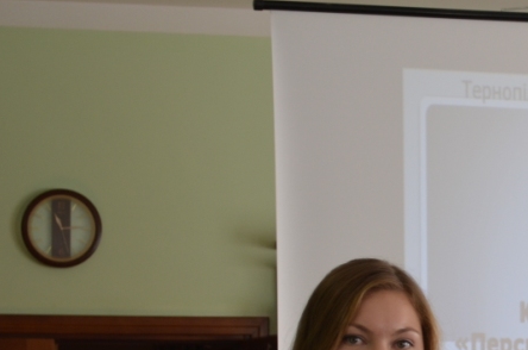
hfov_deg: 11.3
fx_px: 2634
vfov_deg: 7.6
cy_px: 323
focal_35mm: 180
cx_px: 606
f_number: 5.6
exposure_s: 1/100
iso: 400
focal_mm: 52
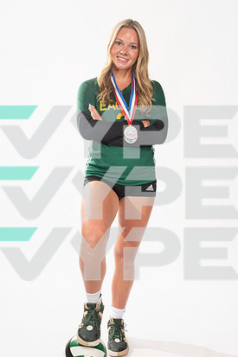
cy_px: 194
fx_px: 476
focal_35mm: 48
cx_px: 115
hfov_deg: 28.1
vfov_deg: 41.1
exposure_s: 1/400
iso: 640
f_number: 7.1
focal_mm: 44
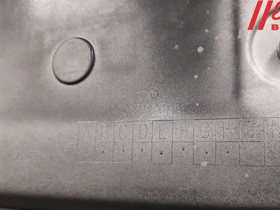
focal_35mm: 34
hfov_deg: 53.4
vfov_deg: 41.4
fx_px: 275
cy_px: 137
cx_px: 174
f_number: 1.7
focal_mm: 3.93
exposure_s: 1/50
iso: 200
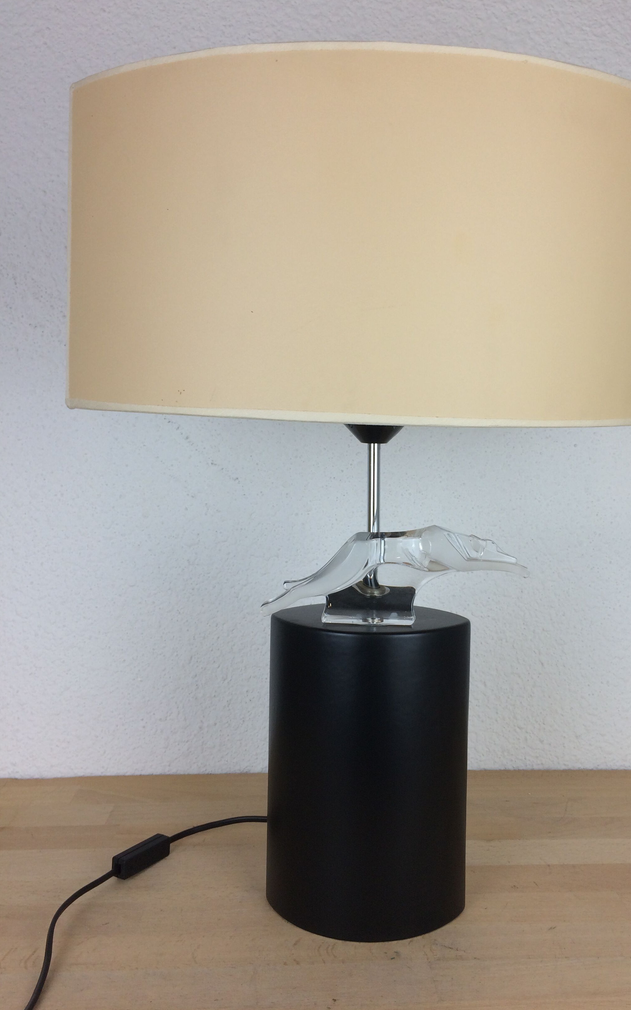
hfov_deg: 40.4
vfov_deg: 61.2
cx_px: 379
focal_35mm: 31
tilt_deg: -5.7
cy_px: 506
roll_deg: +0.1
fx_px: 853
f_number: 2.2
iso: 50
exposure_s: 1/100
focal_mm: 4.15
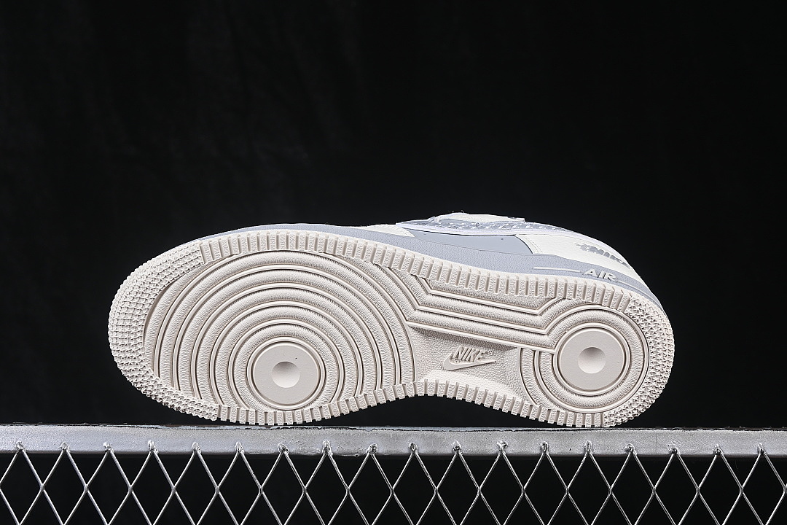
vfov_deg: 18.2
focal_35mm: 75
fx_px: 1639
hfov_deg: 27.0
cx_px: 394
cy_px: 262
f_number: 8
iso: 160
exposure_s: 1/80
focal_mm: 50
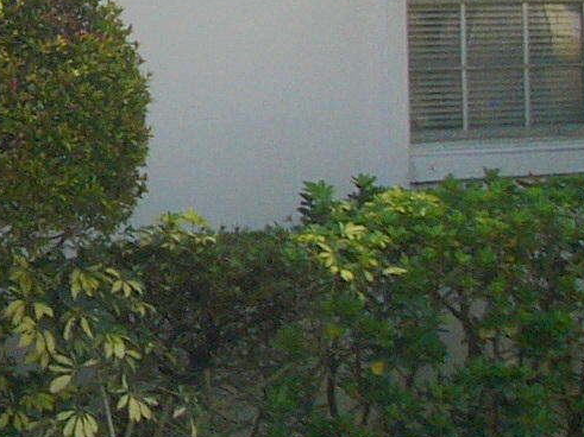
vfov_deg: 8.7
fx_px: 2850
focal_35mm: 169
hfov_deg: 10.9
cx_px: -488
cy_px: -70
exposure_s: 1/400
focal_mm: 6
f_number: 4
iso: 50
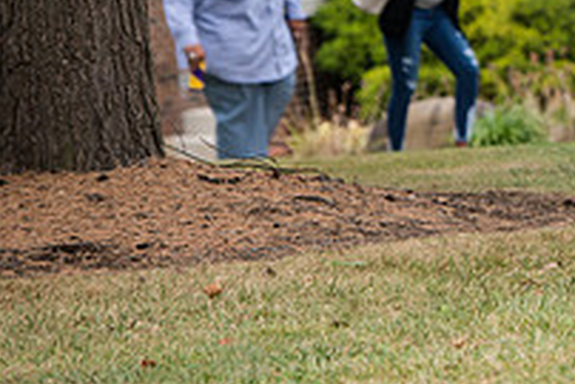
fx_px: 6201
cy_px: -149
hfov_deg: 5.3
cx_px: 734
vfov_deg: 3.5
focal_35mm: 388
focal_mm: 135
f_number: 4.5
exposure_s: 1/400
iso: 200
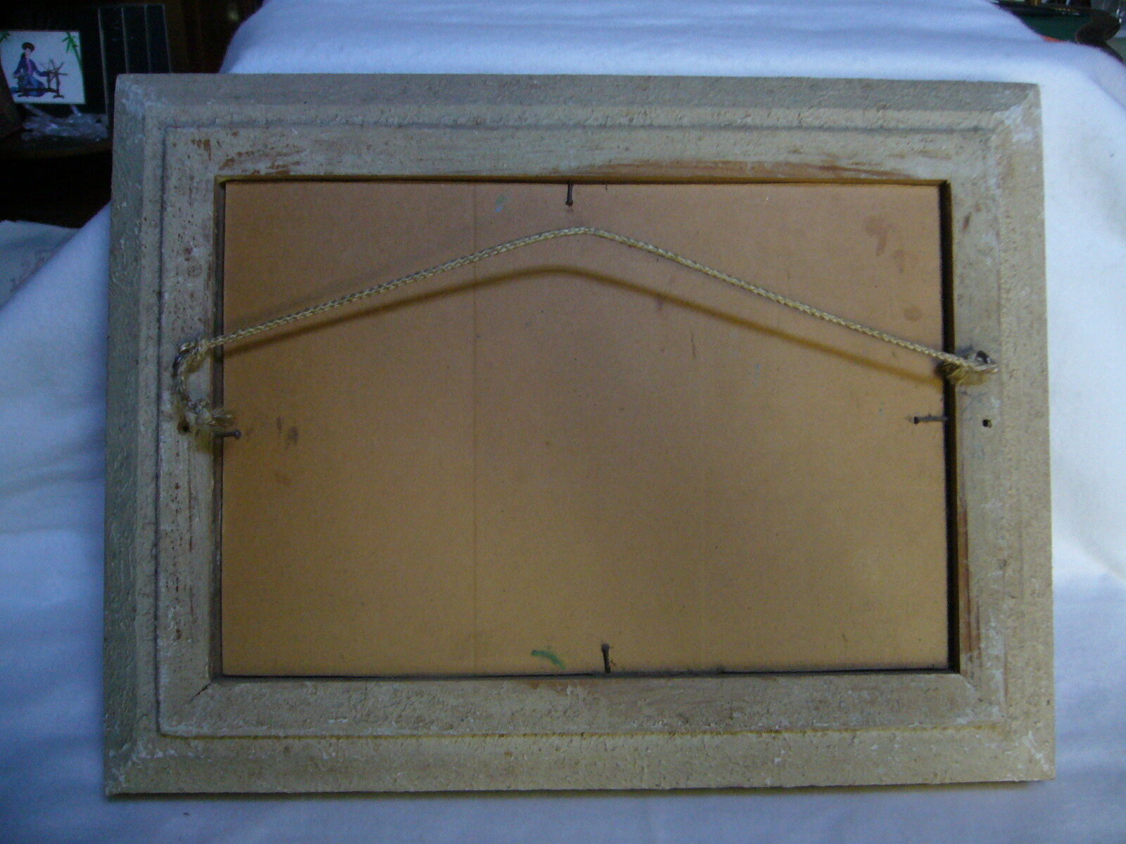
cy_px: 422
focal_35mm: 35
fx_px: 1138
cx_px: 563
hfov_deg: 52.6
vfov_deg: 40.7
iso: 200
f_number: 2.8
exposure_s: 1/8
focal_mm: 5.8
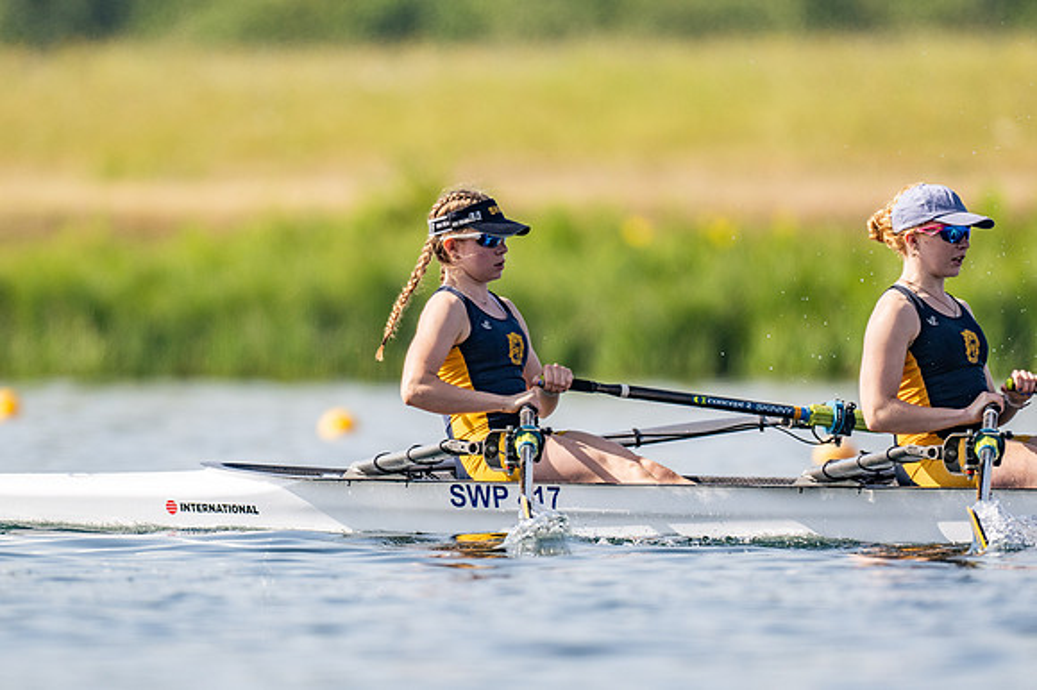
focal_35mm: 900
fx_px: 25909
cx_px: 518
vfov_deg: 1.5
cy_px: 345
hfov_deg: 2.3
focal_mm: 600
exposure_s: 1/2500
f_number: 4
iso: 180
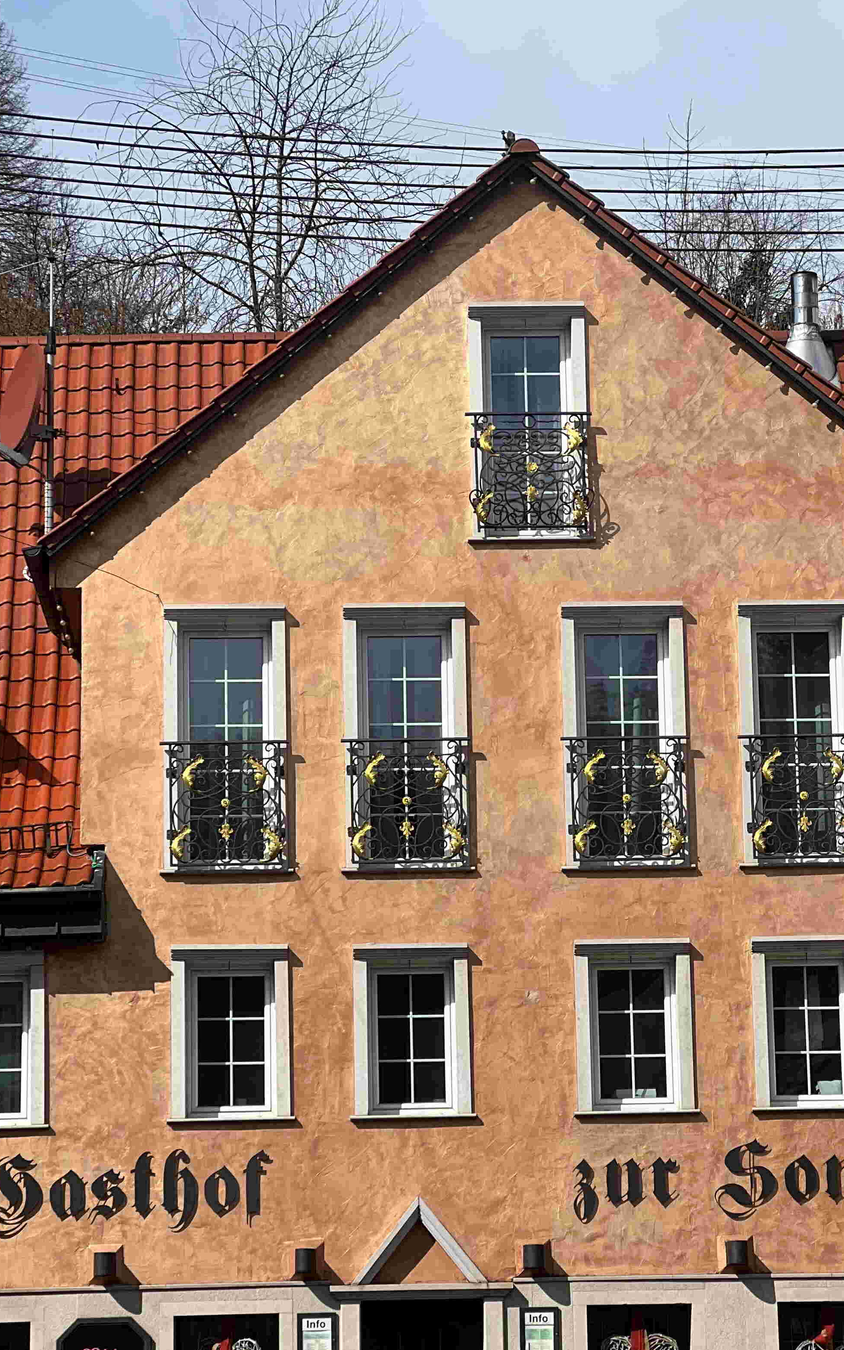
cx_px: 494
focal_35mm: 105
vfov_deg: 19.8
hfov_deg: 12.5
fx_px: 3864
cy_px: 684
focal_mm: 9
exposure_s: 1/1340
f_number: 2.8
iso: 32
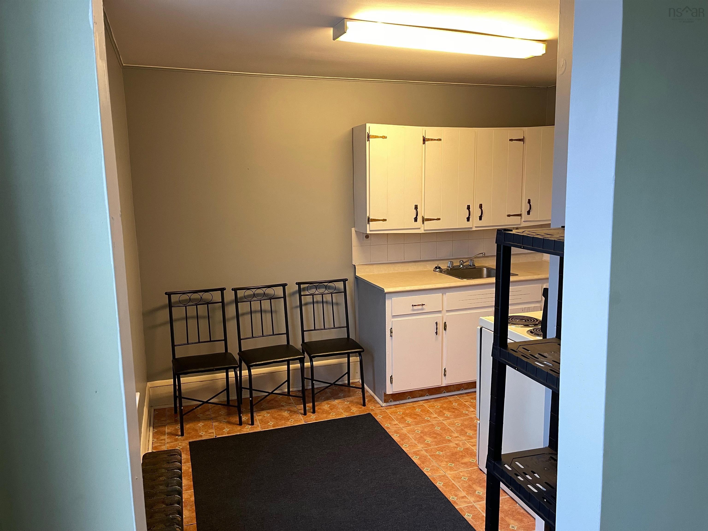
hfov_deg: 67.3
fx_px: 532
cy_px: 266
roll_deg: +1.4
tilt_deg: -8.8
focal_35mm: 26
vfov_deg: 53.1
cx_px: 354
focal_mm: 5.1
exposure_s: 1/60
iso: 160
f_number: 1.6
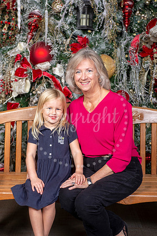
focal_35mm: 70
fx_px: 459
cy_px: 118
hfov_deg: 19.4
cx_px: 78
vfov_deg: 28.9
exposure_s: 1/125
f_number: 7.1
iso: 160
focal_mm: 70
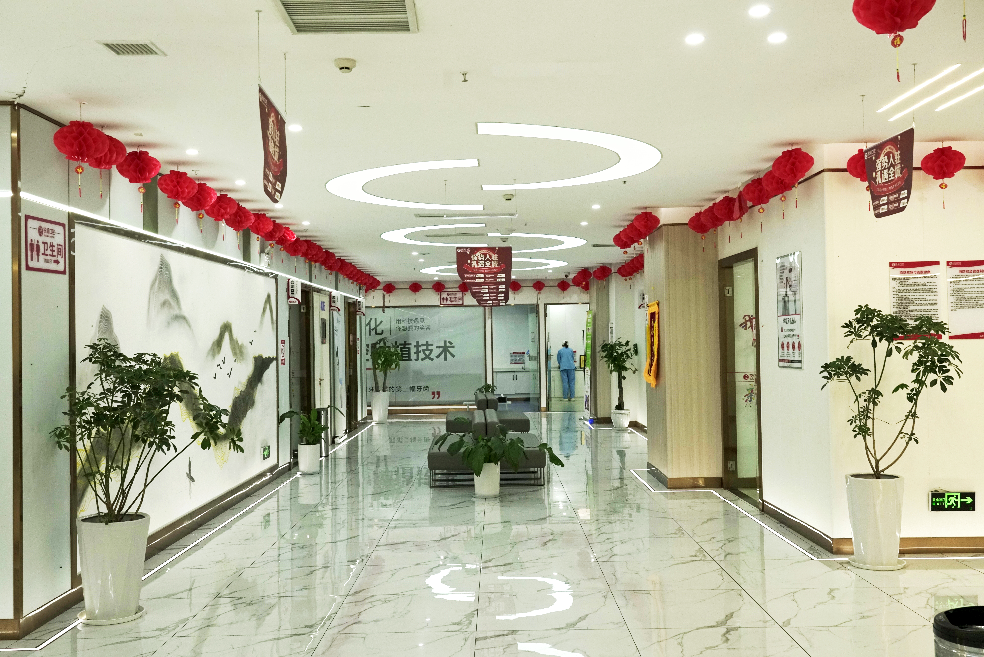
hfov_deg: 54.4
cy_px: 328
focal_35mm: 35
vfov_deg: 37.9
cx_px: 492
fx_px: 957
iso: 1250
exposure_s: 1/100
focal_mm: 35
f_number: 8
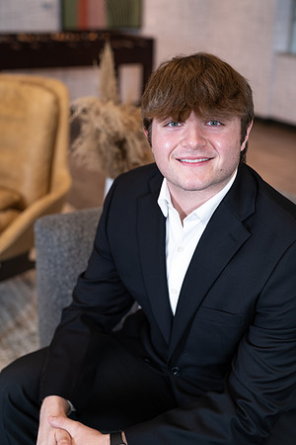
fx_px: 617
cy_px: 222
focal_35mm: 50
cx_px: 148
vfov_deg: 39.6
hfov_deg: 27.0
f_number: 3.2
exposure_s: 1/125
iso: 100
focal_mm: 50
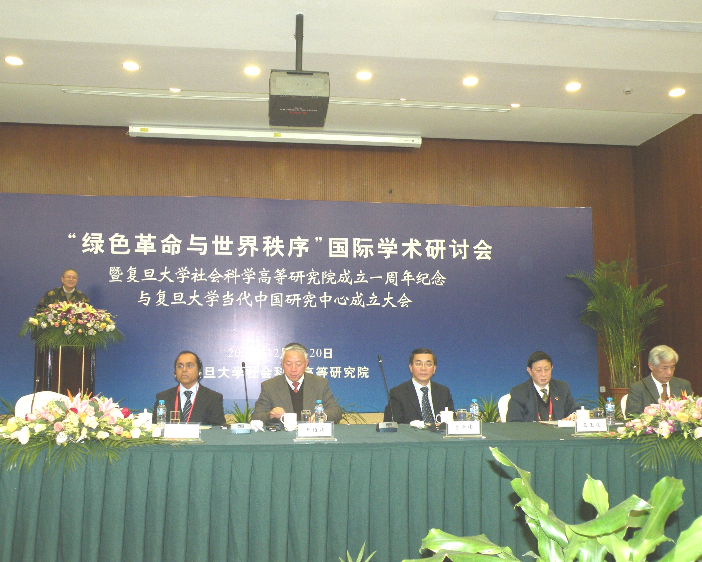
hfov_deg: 51.5
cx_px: 342
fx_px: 727
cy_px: 280
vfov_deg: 42.2
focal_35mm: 35
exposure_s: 1/30
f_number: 3.2
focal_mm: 5.8
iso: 241
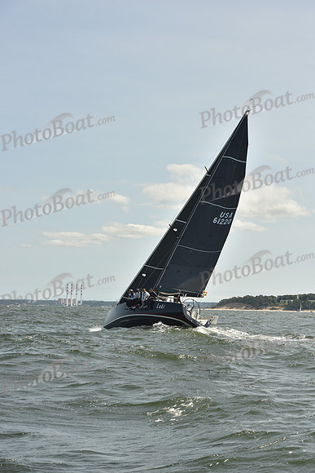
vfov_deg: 28.8
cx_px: 158
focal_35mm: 70
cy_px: 236
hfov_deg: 19.5
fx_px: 918
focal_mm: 70
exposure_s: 1/800
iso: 250
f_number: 9
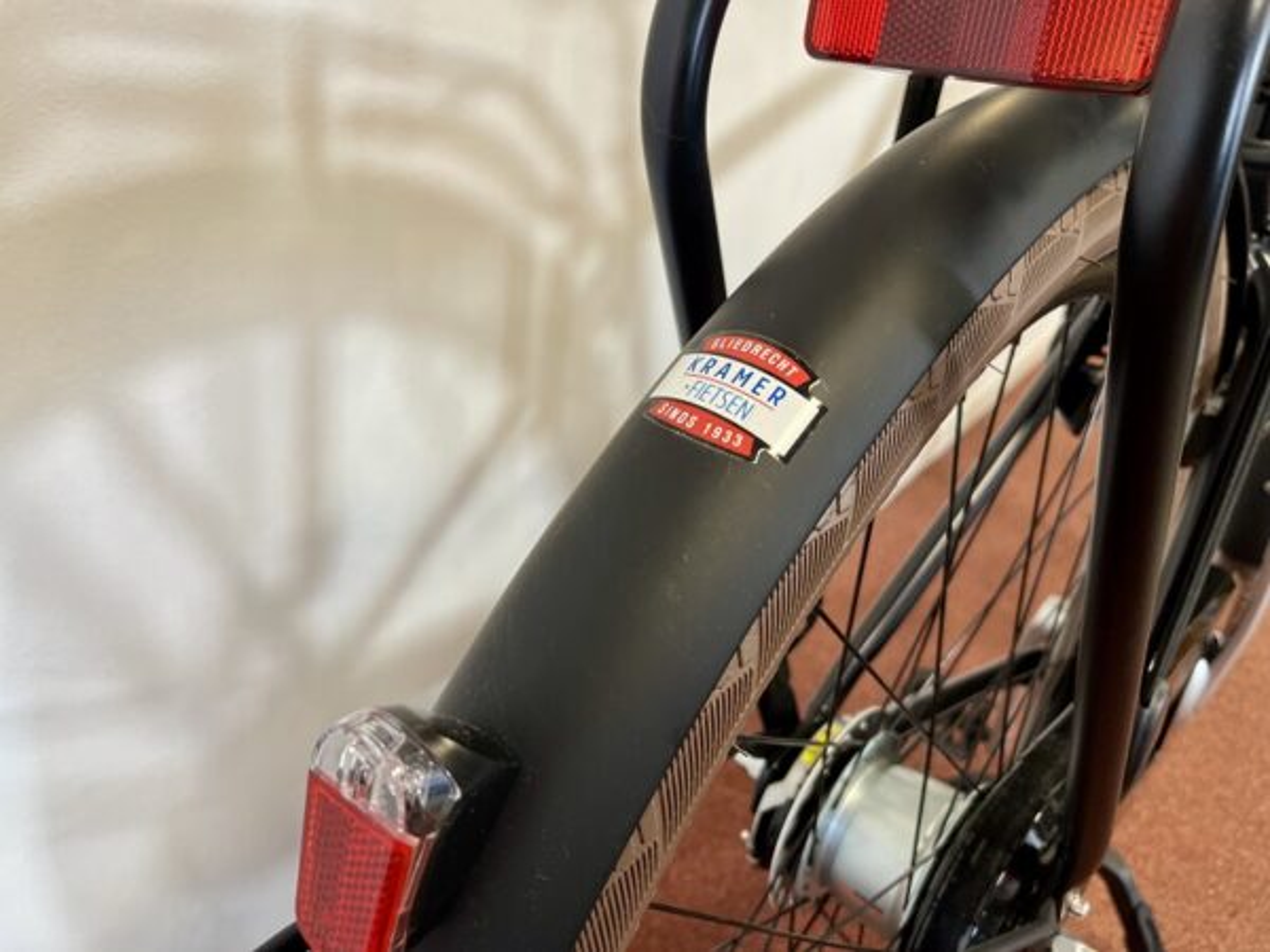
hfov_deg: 67.3
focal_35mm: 26
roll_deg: -7.7
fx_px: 954
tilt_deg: -26.8
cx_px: 635
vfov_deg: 53.1
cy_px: 476
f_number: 1.6
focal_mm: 5.1
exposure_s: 1/50
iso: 100
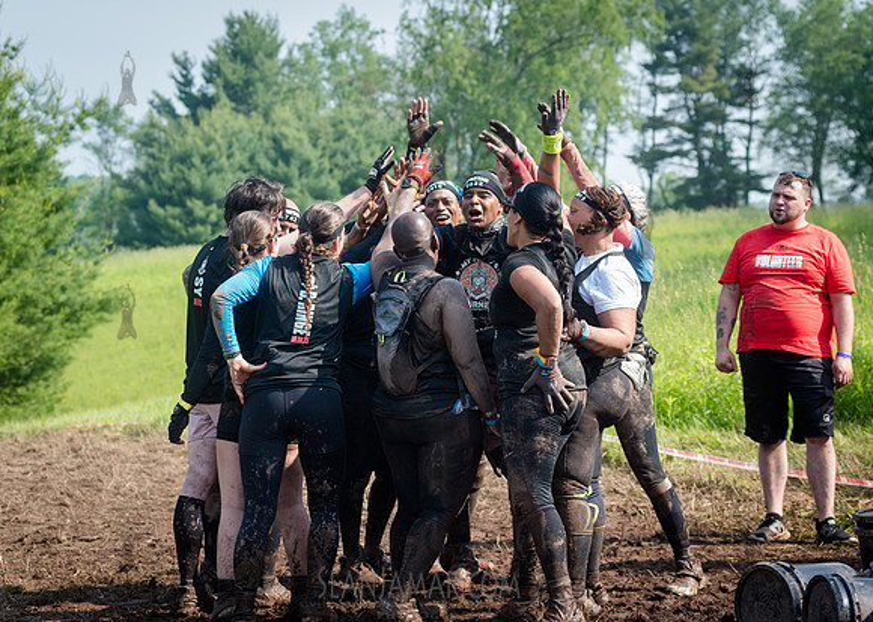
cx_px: 415
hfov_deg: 21.5
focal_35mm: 93
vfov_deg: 15.4
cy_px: 276
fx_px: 2300
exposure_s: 1/400
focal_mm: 80
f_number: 4.5
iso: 250
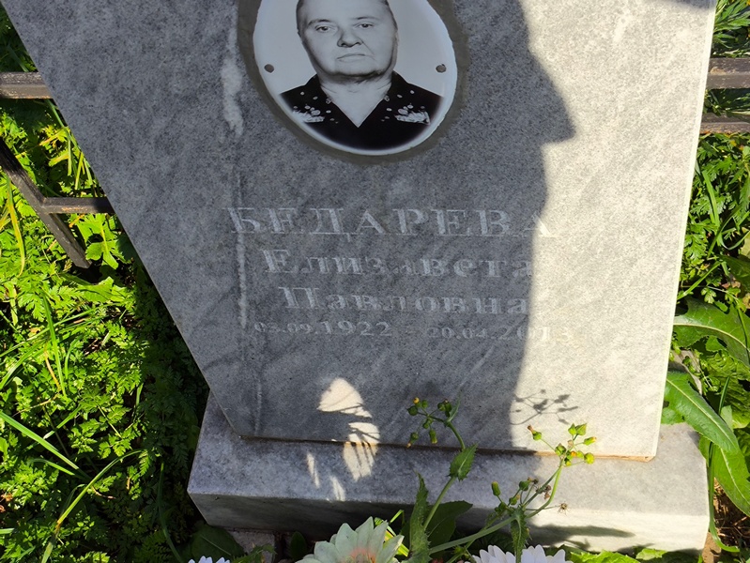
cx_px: 375
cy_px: 282
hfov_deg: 38.2
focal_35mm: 50
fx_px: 1084
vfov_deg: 29.1
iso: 50
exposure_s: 1/1081
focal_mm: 4.71
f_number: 1.7
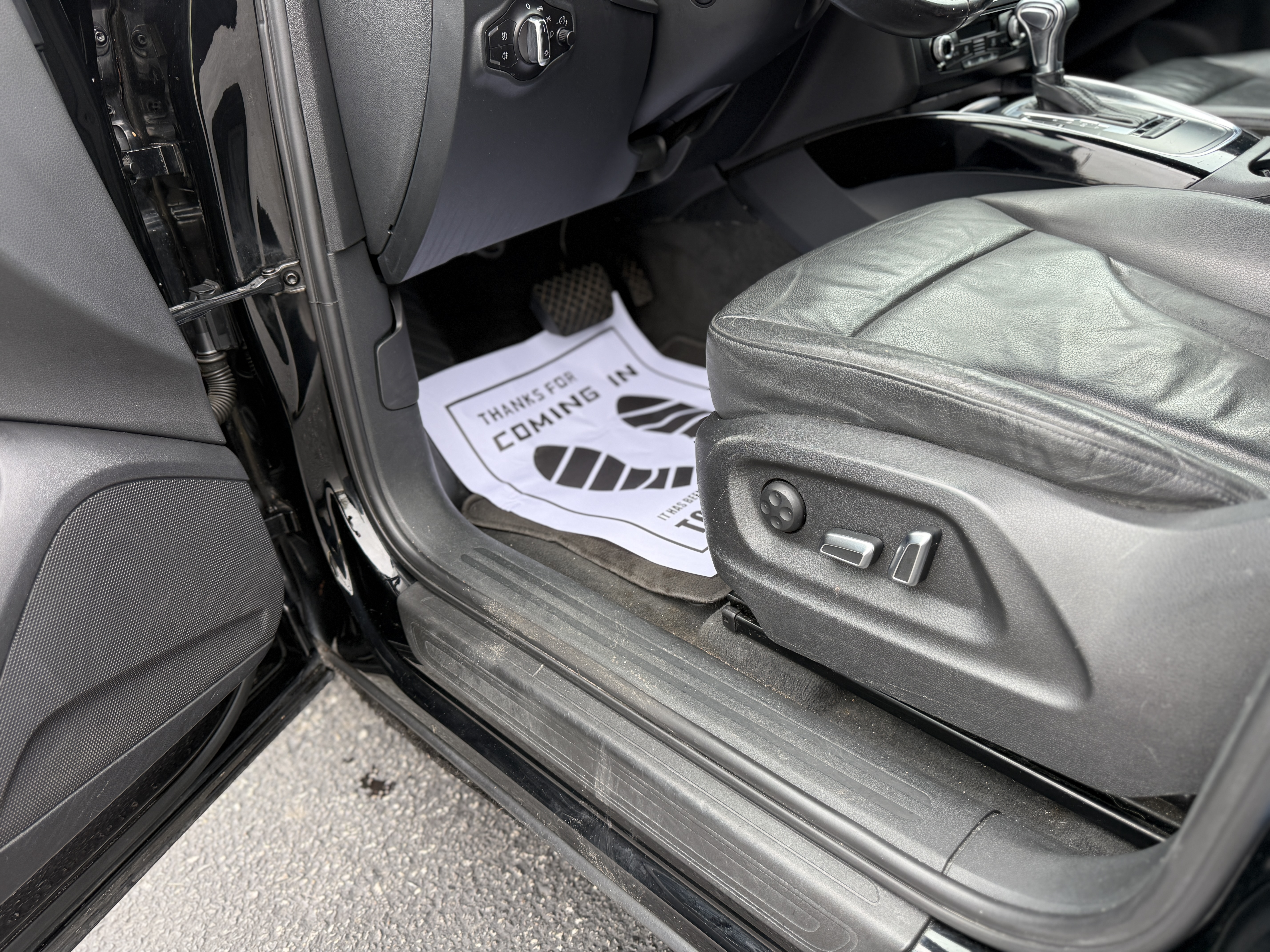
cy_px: 476
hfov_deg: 71.6
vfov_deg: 56.8
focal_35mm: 24
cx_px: 635
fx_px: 881
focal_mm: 6.76
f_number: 1.78
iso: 100
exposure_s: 1/342
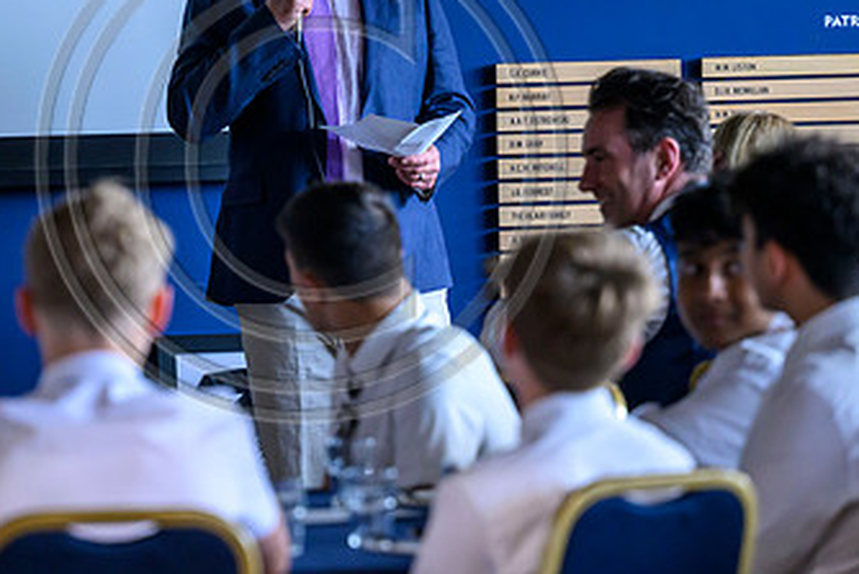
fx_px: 6421
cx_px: 301
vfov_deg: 5.1
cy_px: 156
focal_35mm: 269
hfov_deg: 7.7
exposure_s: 1/400
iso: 2500
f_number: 3.2
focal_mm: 155
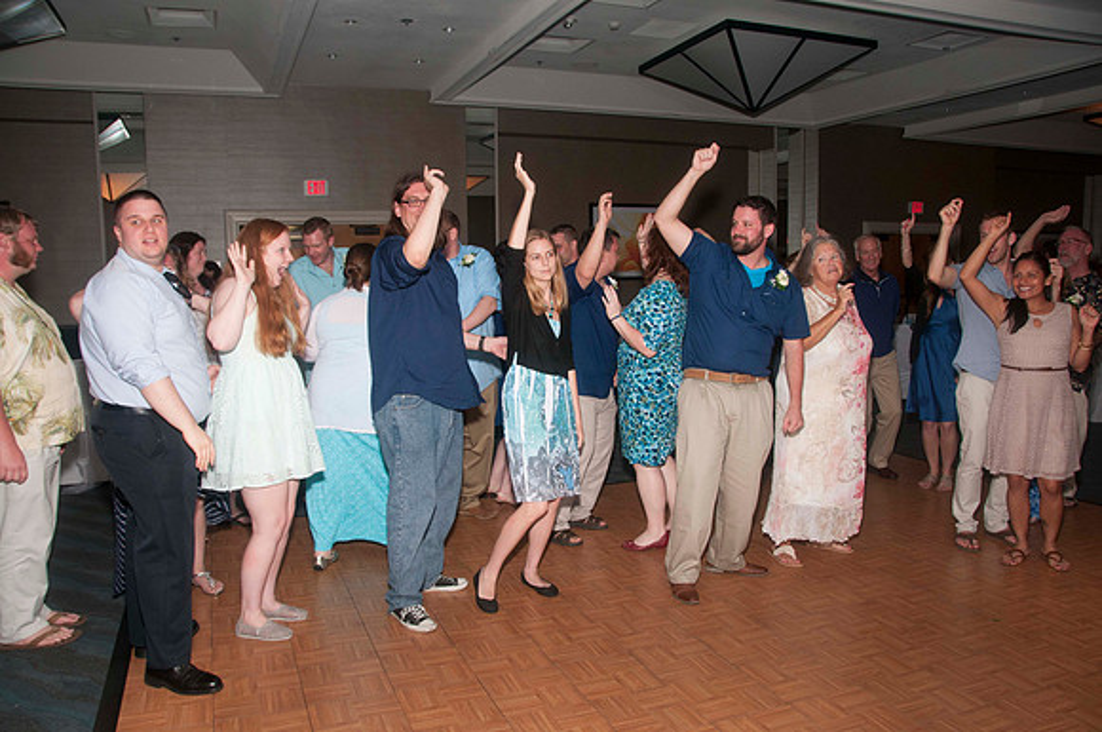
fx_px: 825
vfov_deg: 47.8
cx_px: 551
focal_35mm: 27
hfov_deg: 67.5
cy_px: 366
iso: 400
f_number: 5.6
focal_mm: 18
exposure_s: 1/60
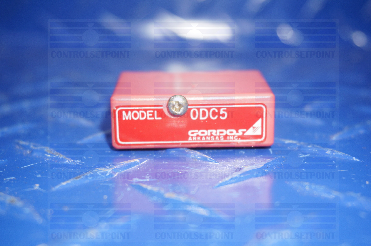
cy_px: 123
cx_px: 186
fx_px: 556
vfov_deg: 25.0
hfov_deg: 36.9
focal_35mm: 54
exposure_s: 1/60
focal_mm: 36
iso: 400
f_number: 5.6
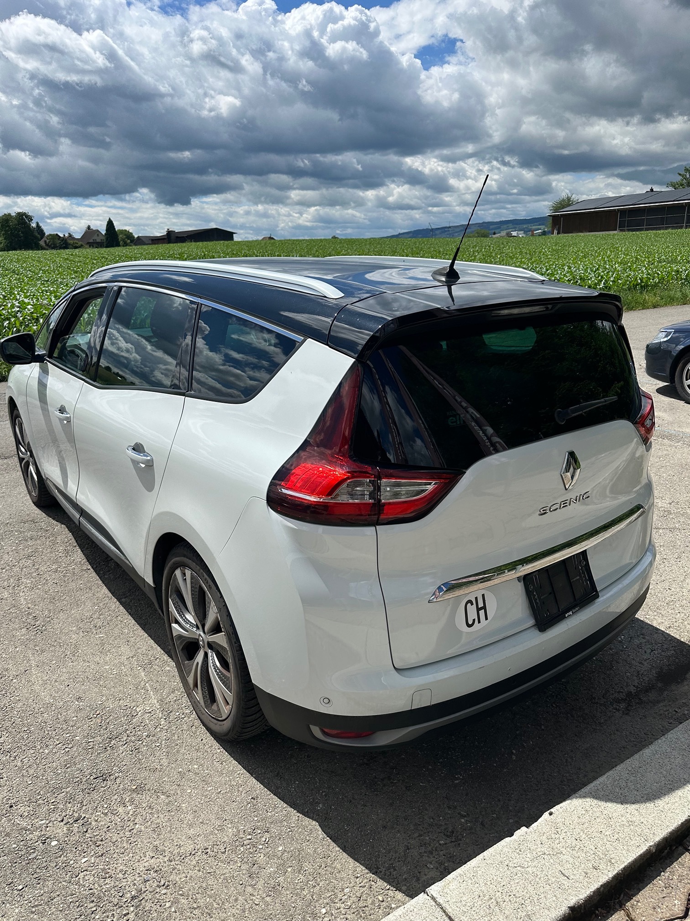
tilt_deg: -13.9
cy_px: 460
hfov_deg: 56.8
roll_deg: -0.3
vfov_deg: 71.6
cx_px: 345
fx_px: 638
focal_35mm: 24
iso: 80
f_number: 1.78
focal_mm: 6.86
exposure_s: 1/7042
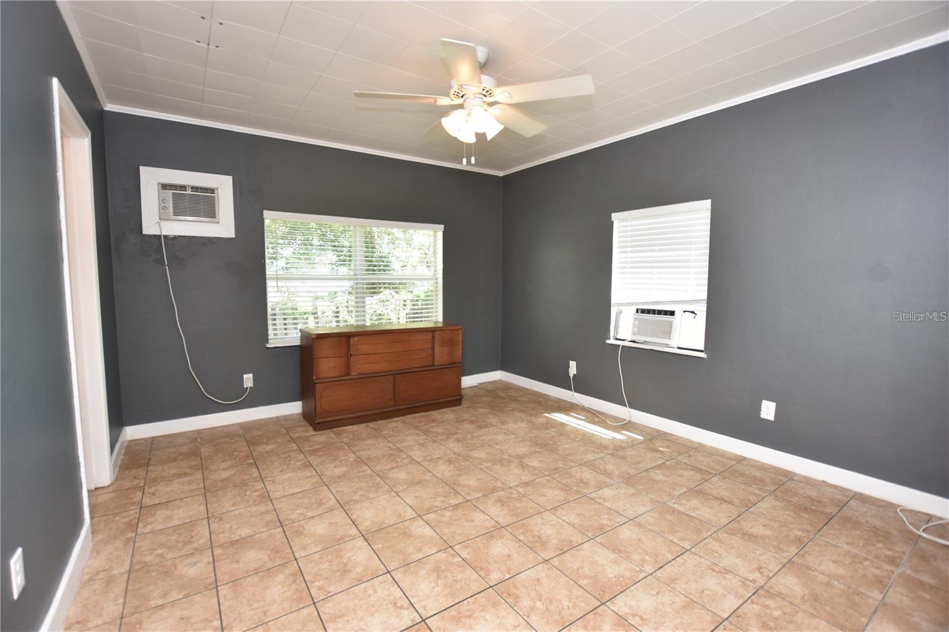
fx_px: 395
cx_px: 474
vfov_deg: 77.3
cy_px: 316
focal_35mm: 15
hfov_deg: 100.4
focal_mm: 10
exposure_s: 1/60
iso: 220
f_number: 4
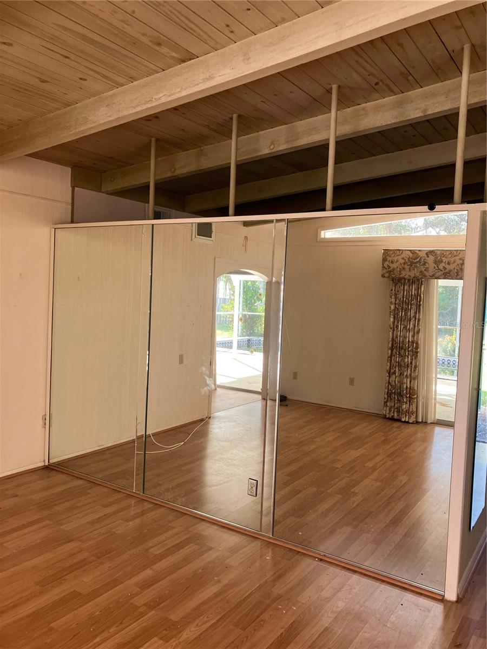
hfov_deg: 49.7
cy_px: 324
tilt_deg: +0.1
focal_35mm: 28
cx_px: 244
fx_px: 525
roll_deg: -1.9
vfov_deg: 63.4
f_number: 1.8
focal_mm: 3.99
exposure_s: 1/121
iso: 80
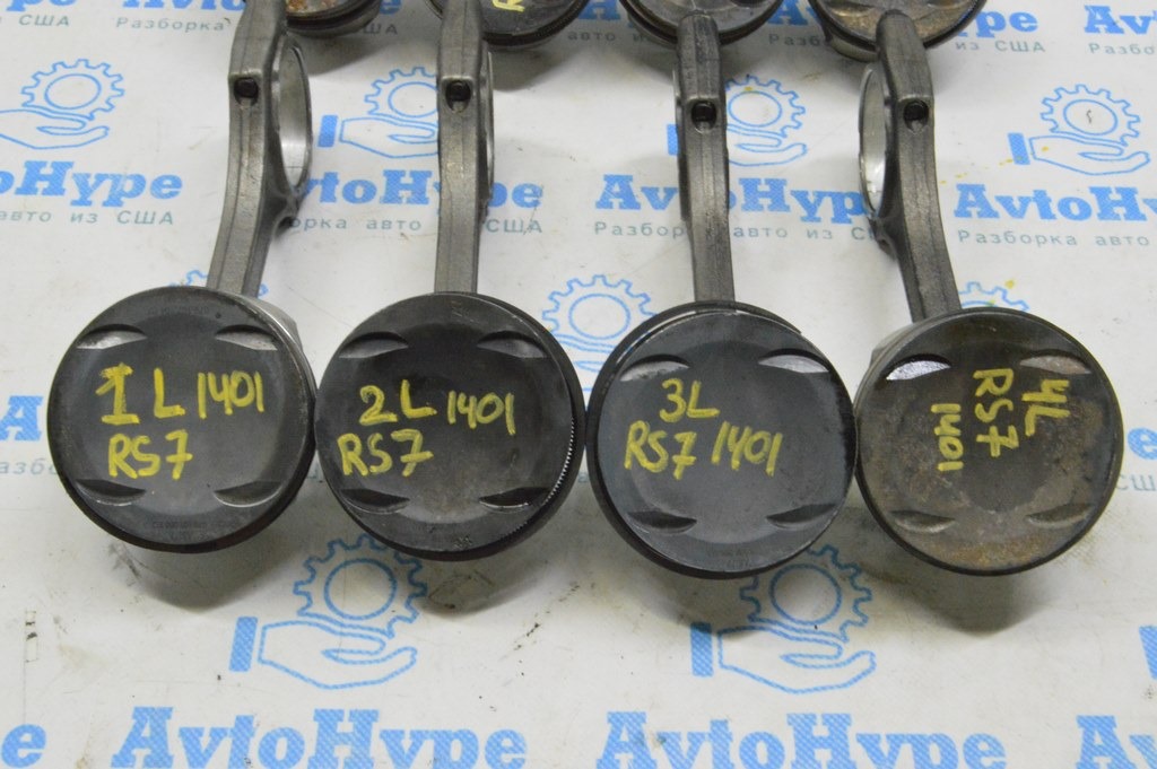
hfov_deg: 42.4
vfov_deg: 28.9
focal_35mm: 46
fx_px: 1493
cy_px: 384
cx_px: 578
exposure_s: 1/20
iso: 6400
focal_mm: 31
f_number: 20
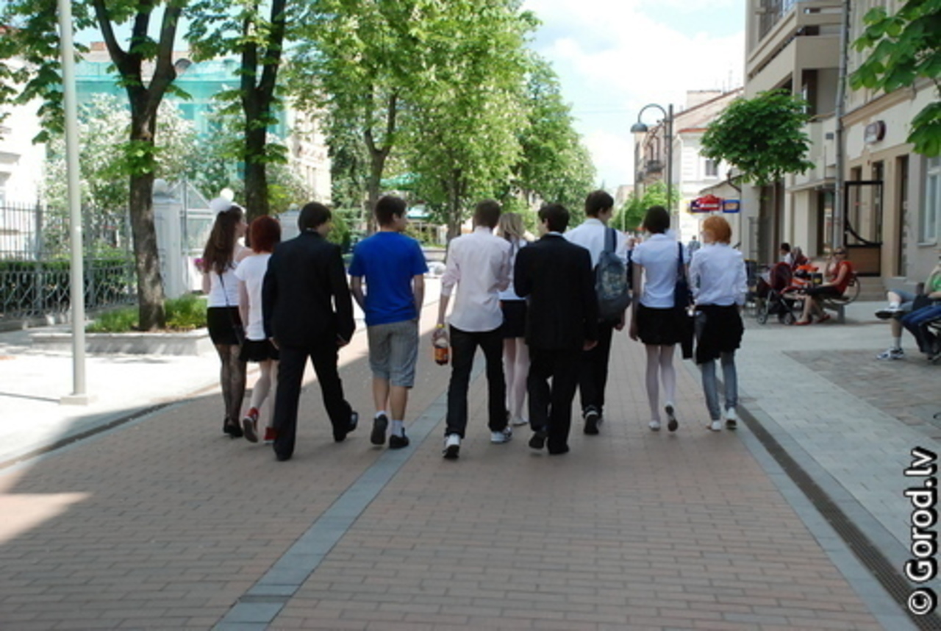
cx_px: 470
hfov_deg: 42.3
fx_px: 1217
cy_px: 316
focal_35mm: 46
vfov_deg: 29.0
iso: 1250
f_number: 5.6
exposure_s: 1/1500
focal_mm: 31
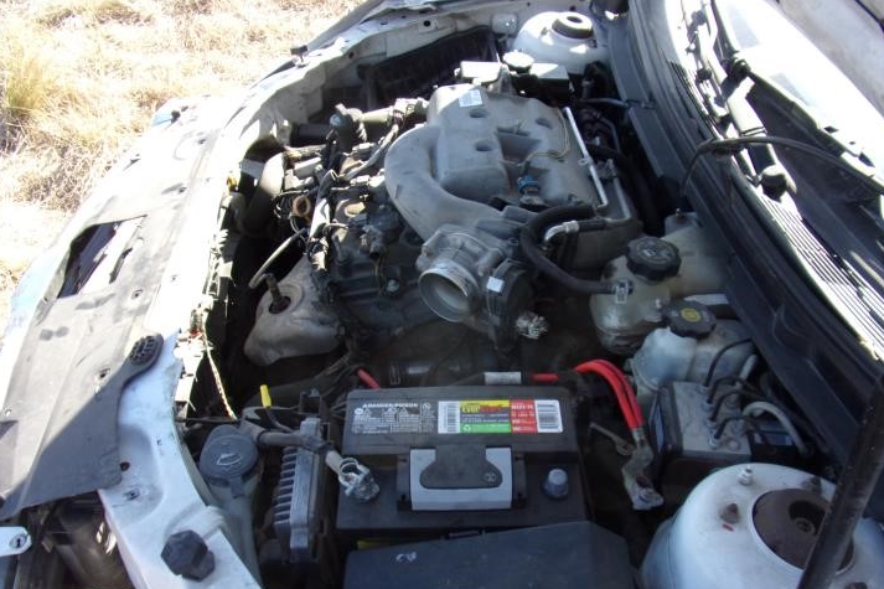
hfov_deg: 65.4
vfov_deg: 46.3
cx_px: 479
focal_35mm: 28
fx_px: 687
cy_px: 331
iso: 80
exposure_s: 1/180
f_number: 3.3
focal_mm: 4.3
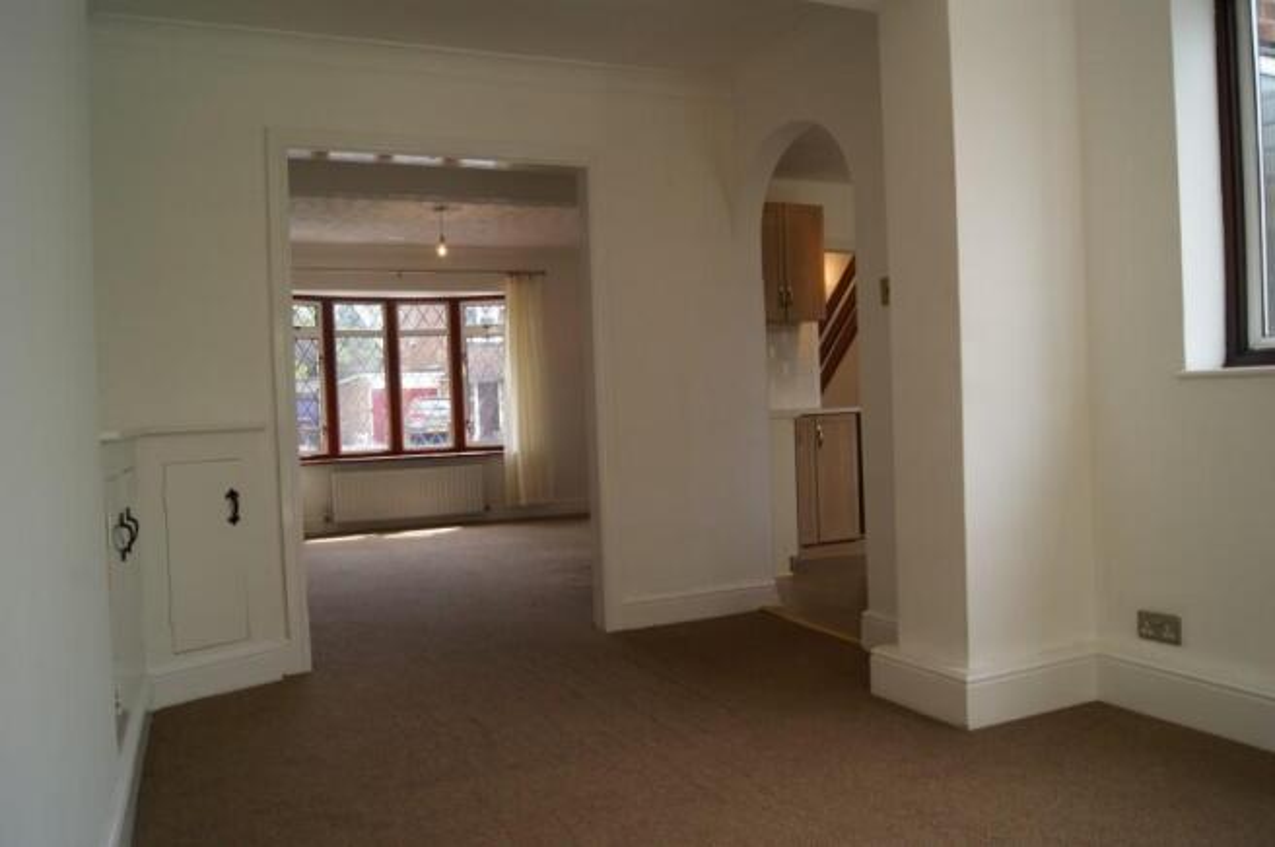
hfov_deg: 67.4
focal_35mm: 27
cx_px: 638
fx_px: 955
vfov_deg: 47.8
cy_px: 424
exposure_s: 1/60
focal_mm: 18
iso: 100
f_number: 7.1
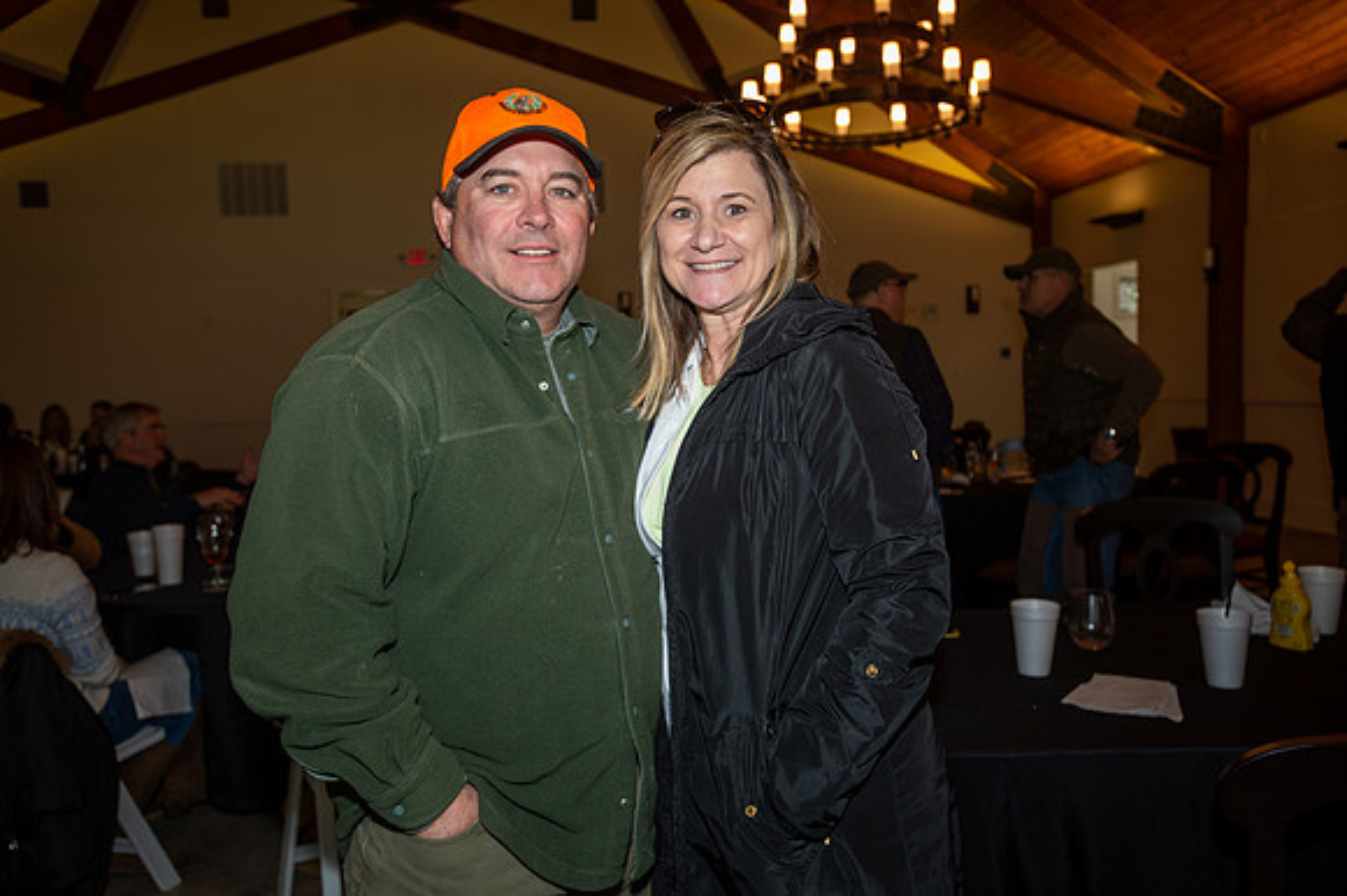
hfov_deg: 62.0
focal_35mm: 30
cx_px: 674
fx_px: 1122
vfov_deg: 43.6
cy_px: 448
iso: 400
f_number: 4.5
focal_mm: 30
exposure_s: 1/200
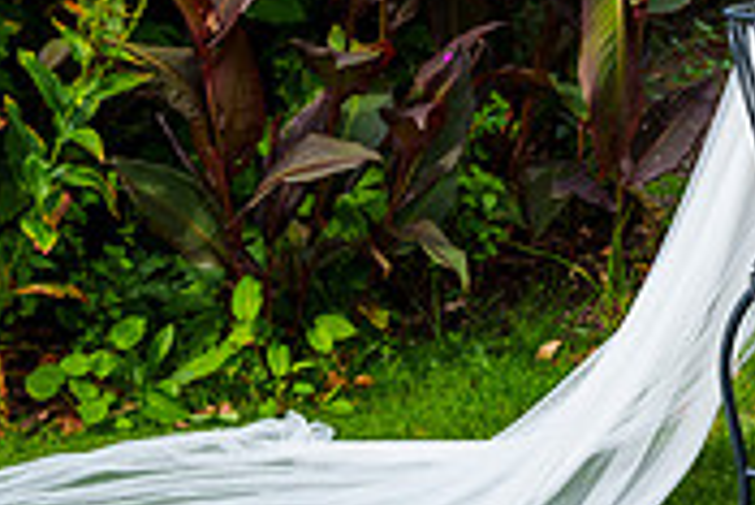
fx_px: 3127
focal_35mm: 149
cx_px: 889
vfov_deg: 9.1
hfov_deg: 13.4
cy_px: -166
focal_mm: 45
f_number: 5
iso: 200
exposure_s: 1/1000
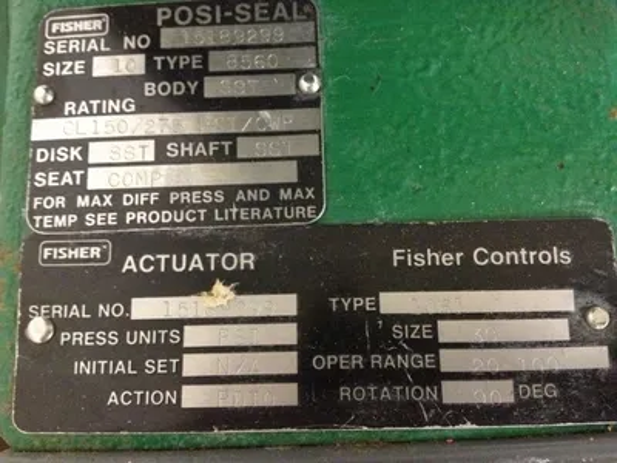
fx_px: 624
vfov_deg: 40.7
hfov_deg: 52.6
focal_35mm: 35
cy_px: 232
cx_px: 308
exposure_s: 1/15
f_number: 2.4
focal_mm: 4.28
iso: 640
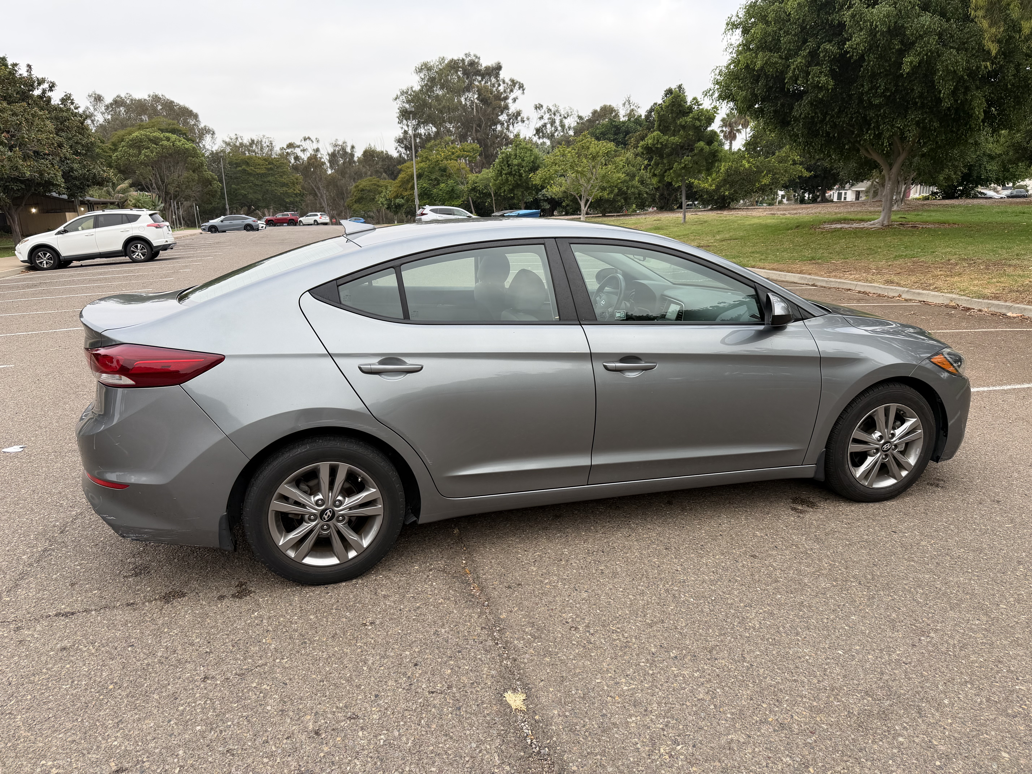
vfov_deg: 56.8
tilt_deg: -13.0
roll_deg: +2.8
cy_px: 387
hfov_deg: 71.6
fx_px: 716
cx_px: 516
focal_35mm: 24
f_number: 1.78
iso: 80
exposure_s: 1/350
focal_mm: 6.76
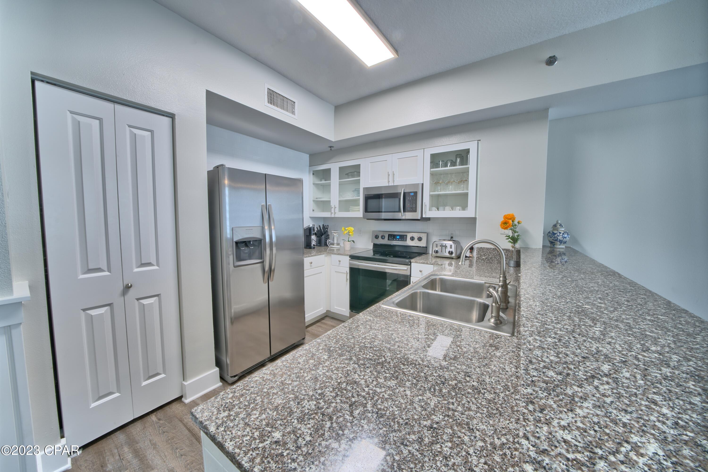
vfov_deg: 90.0
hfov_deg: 112.6
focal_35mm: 12
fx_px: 236
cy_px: 236
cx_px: 354
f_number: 19
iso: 200
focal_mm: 12
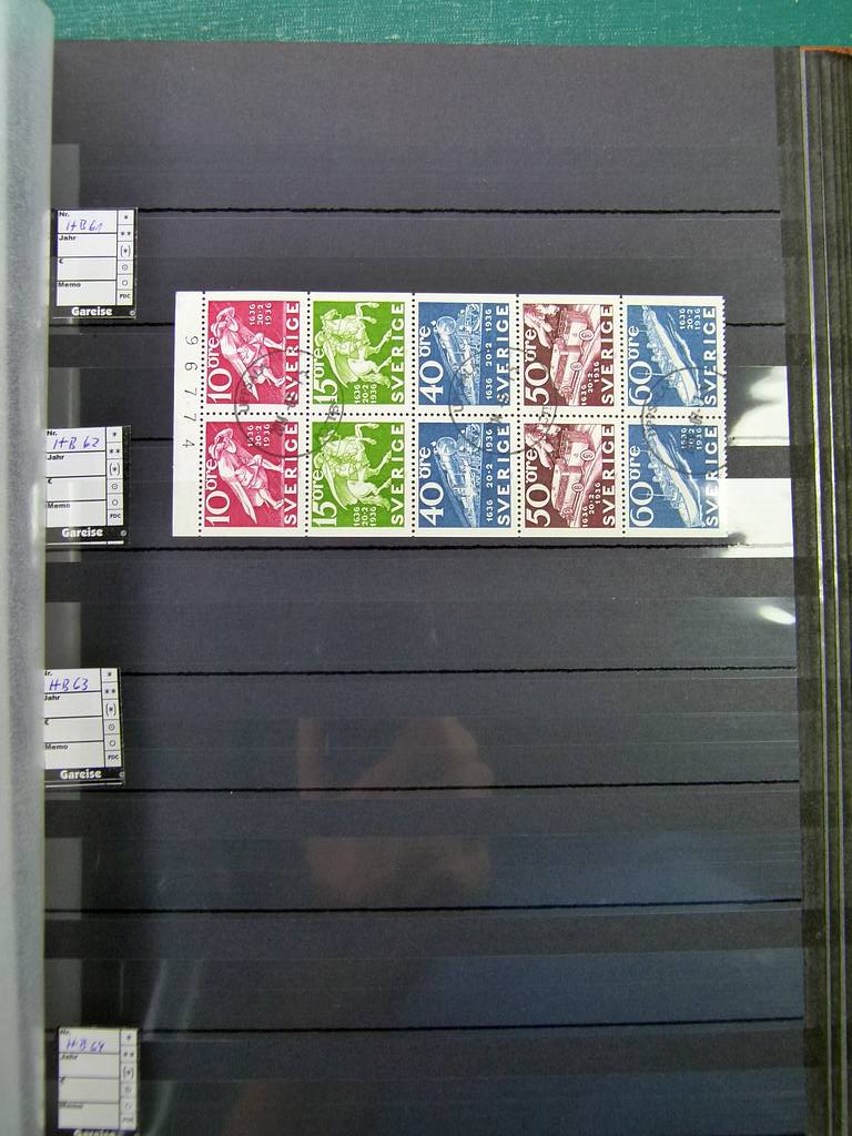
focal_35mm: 39
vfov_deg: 47.9
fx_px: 1280
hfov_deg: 36.8
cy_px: 568
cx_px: 426
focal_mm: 7
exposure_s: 1/60
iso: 160
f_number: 3.1
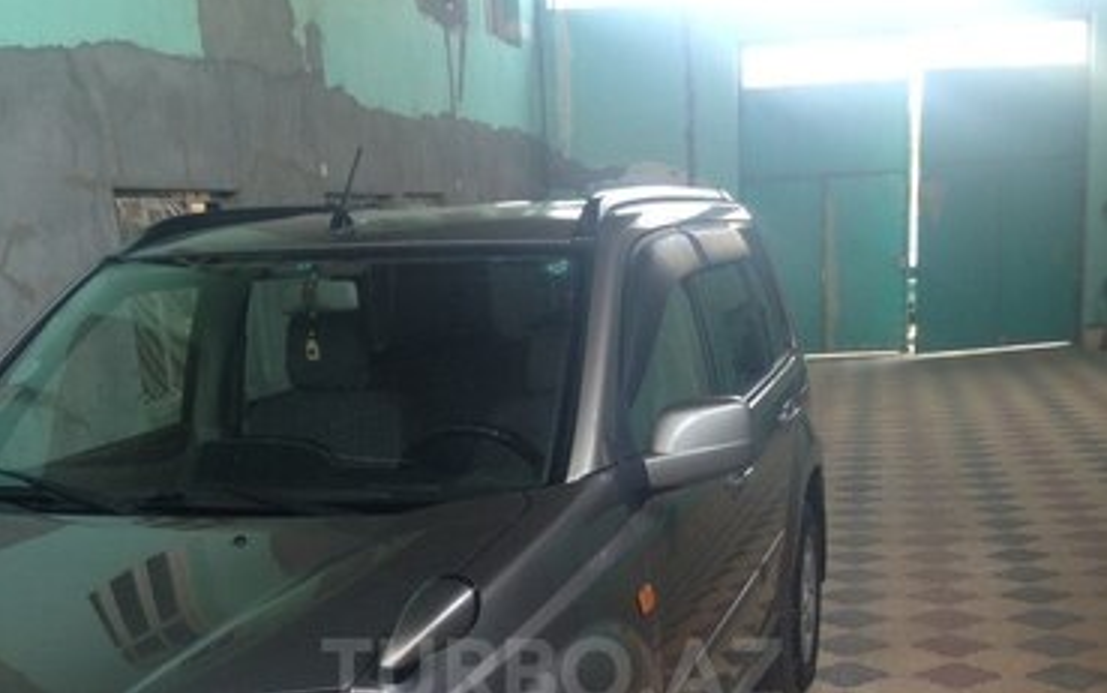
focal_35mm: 47
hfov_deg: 42.6
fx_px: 1419
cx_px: 552
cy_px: 672
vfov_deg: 26.2
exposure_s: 1/120
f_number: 2.4
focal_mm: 4.12
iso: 50
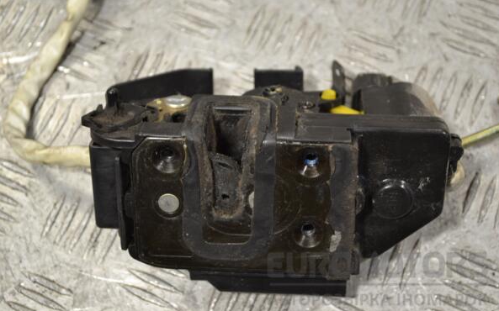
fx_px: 884
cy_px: 153
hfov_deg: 31.5
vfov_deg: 20.0
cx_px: 252
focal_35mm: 65
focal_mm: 42
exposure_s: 1/30
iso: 220
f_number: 5.3
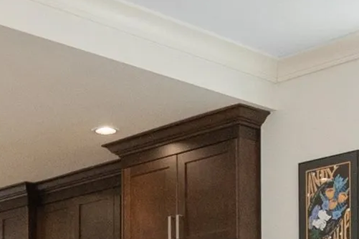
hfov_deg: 22.1
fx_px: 917
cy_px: 420
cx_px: 187
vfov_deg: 13.5
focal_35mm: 92
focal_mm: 10
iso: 320
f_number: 10
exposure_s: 1/15
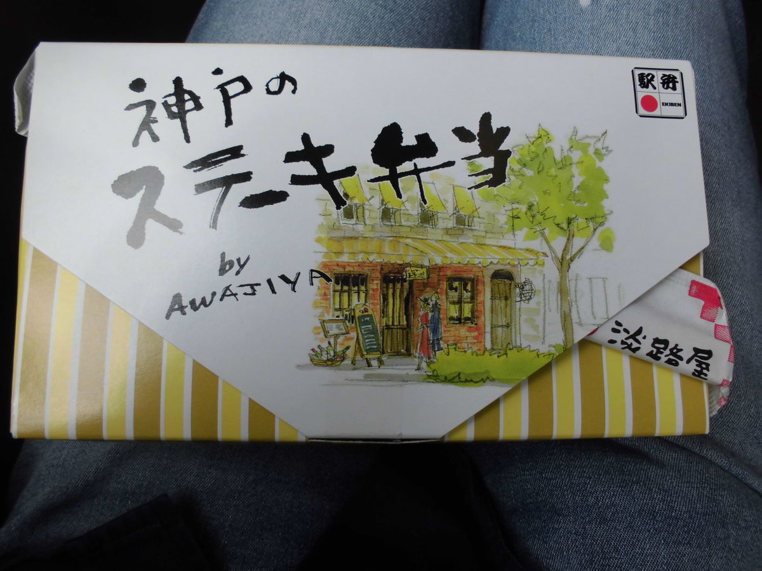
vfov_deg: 53.1
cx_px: 381
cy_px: 286
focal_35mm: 26
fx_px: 572
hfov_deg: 67.3
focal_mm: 4.6
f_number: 3.5
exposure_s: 1/125
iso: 100
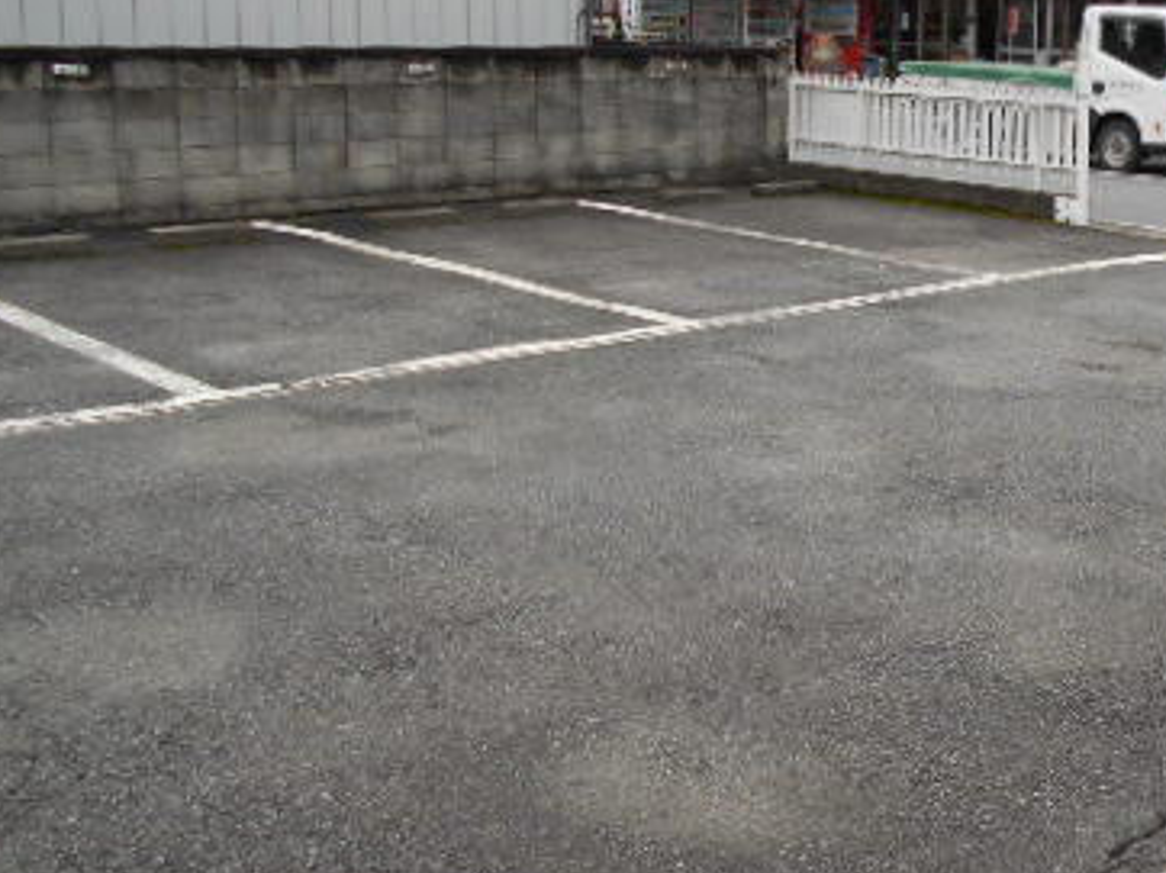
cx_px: 1008
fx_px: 1548
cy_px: 374
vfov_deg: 31.4
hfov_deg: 38.9
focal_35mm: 46
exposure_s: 1/200
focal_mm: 4.6
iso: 80
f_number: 3.2
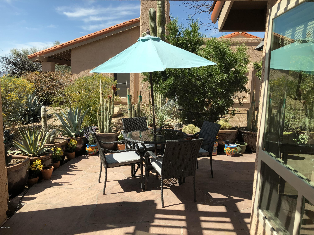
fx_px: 254
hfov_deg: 63.4
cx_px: 157
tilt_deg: -7.8
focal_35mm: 28
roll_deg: -0.9
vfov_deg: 49.7
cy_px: 118
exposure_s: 1/941
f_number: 1.8
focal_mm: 3.99
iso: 20
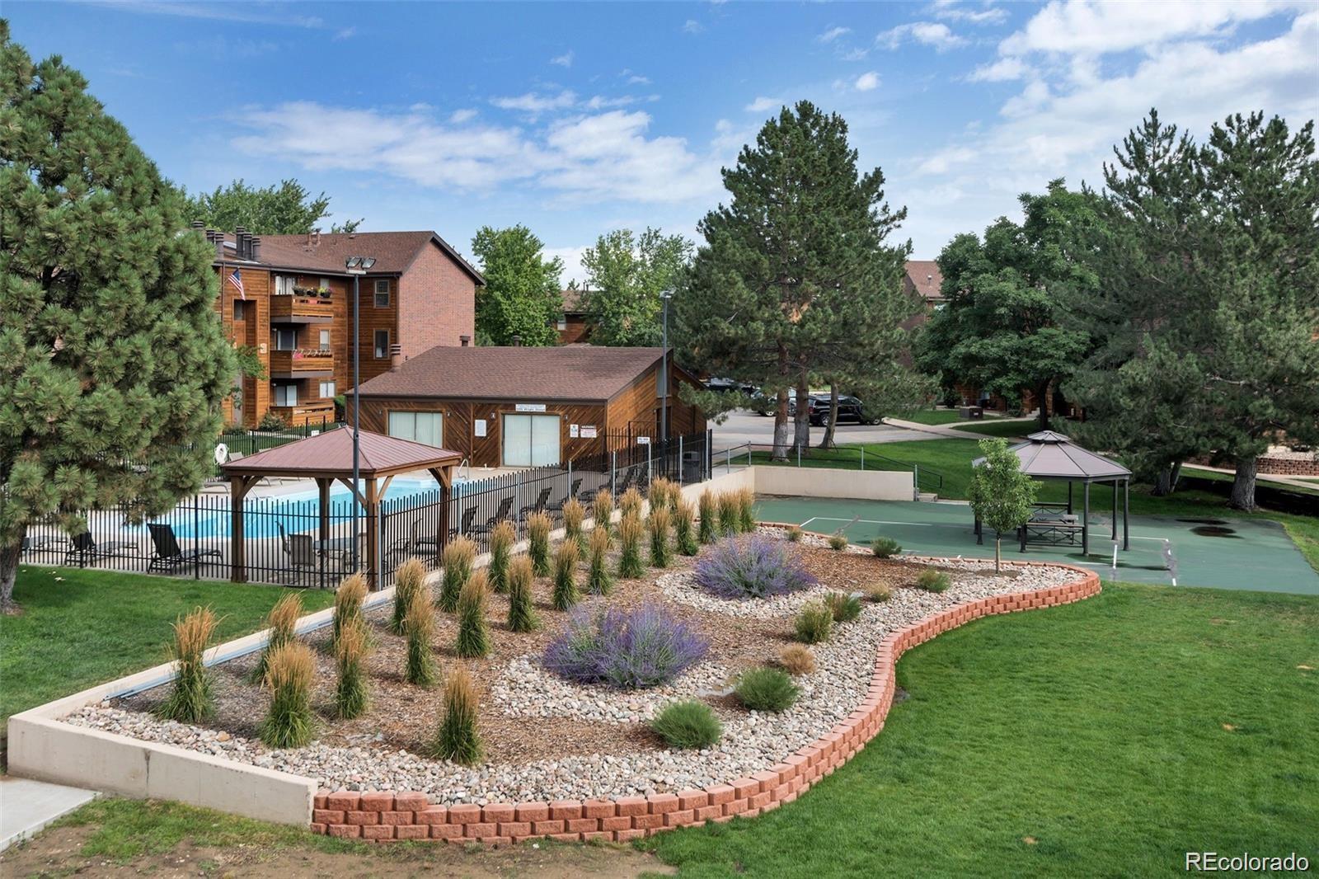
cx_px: 660
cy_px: 440
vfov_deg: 37.8
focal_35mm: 35
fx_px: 1282
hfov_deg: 54.4
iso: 200
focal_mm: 35
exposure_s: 1/200
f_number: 10
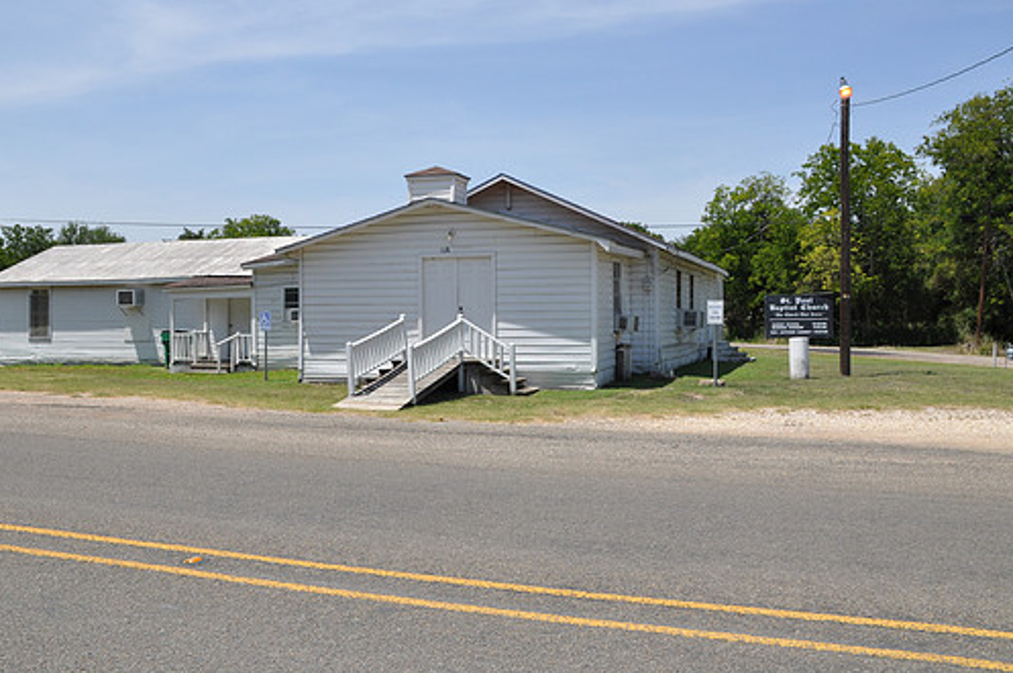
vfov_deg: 37.7
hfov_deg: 54.5
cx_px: 487
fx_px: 984
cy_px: 291
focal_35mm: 35
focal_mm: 20
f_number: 13
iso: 200
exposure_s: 1/160
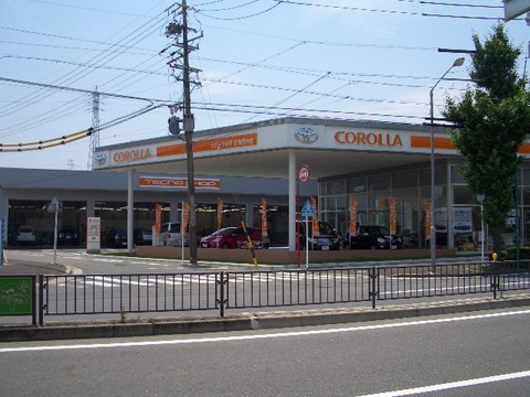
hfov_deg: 52.6
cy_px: 198
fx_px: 536
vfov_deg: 40.7
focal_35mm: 35
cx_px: 265
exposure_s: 1/500
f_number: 4.3
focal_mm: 5.8
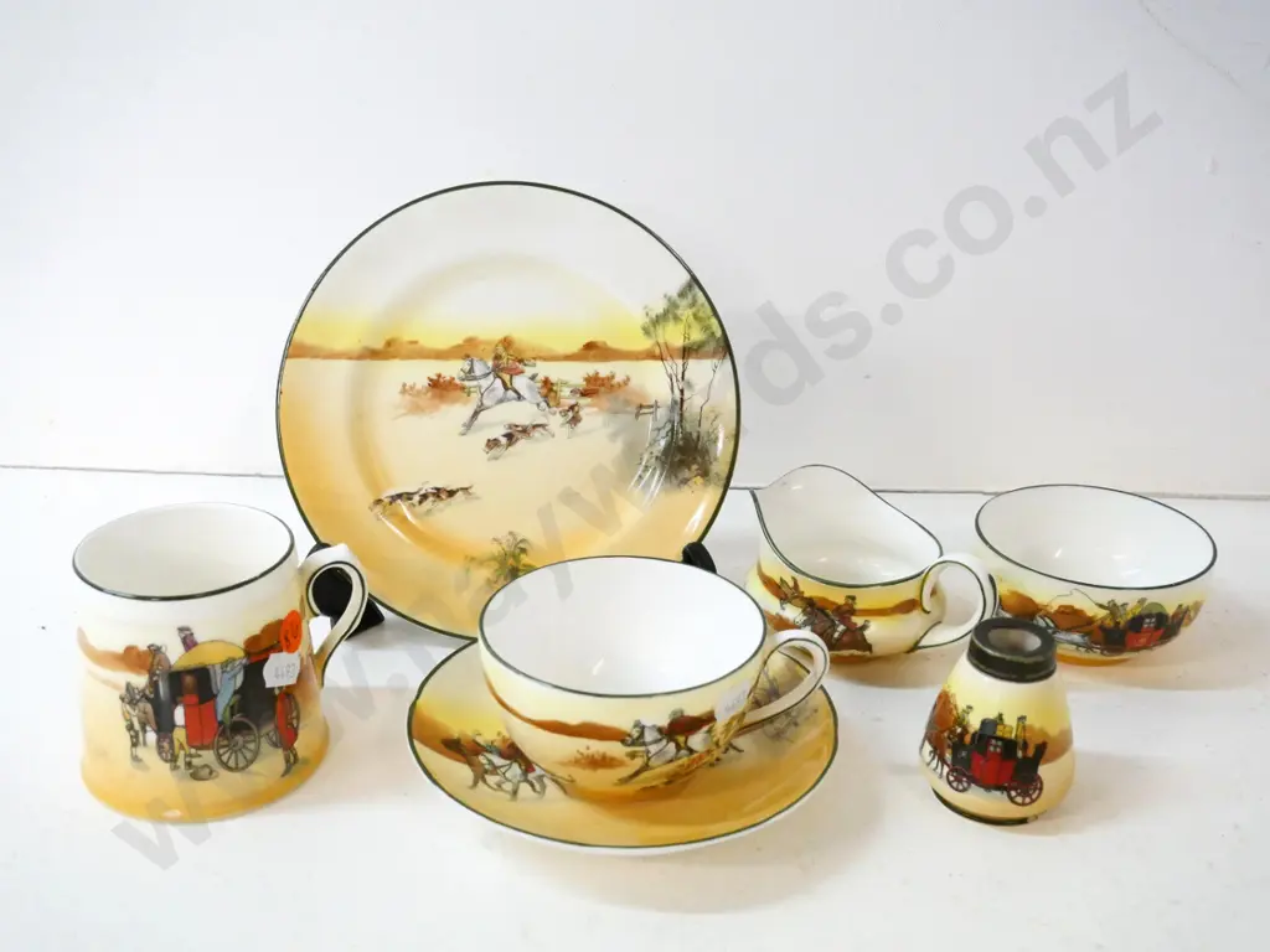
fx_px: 1468
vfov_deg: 36.0
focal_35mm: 40
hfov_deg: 46.8
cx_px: 635
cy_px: 476
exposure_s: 1/160
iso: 3200
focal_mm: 20
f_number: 5.6
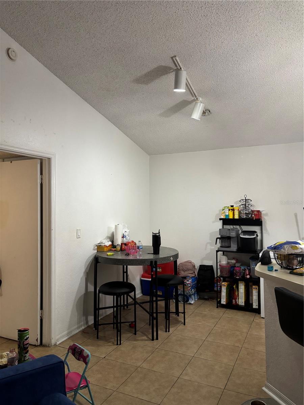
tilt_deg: -0.1
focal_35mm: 26
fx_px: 304
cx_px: 152
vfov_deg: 67.3
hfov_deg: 53.1
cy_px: 202
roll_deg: +0.8
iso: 500
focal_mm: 5.96
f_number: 1.6
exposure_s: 1/60
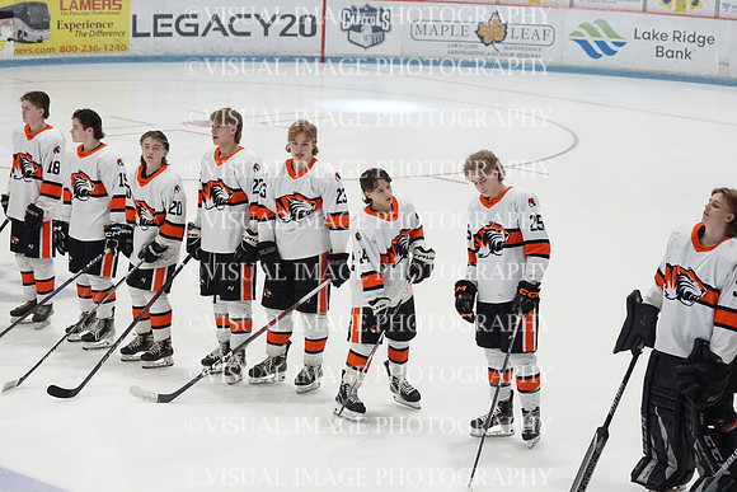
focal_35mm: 120
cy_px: 246
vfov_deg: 11.4
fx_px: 2457
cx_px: 368
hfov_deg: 17.1
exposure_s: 1/800
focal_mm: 80
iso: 8000
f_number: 4
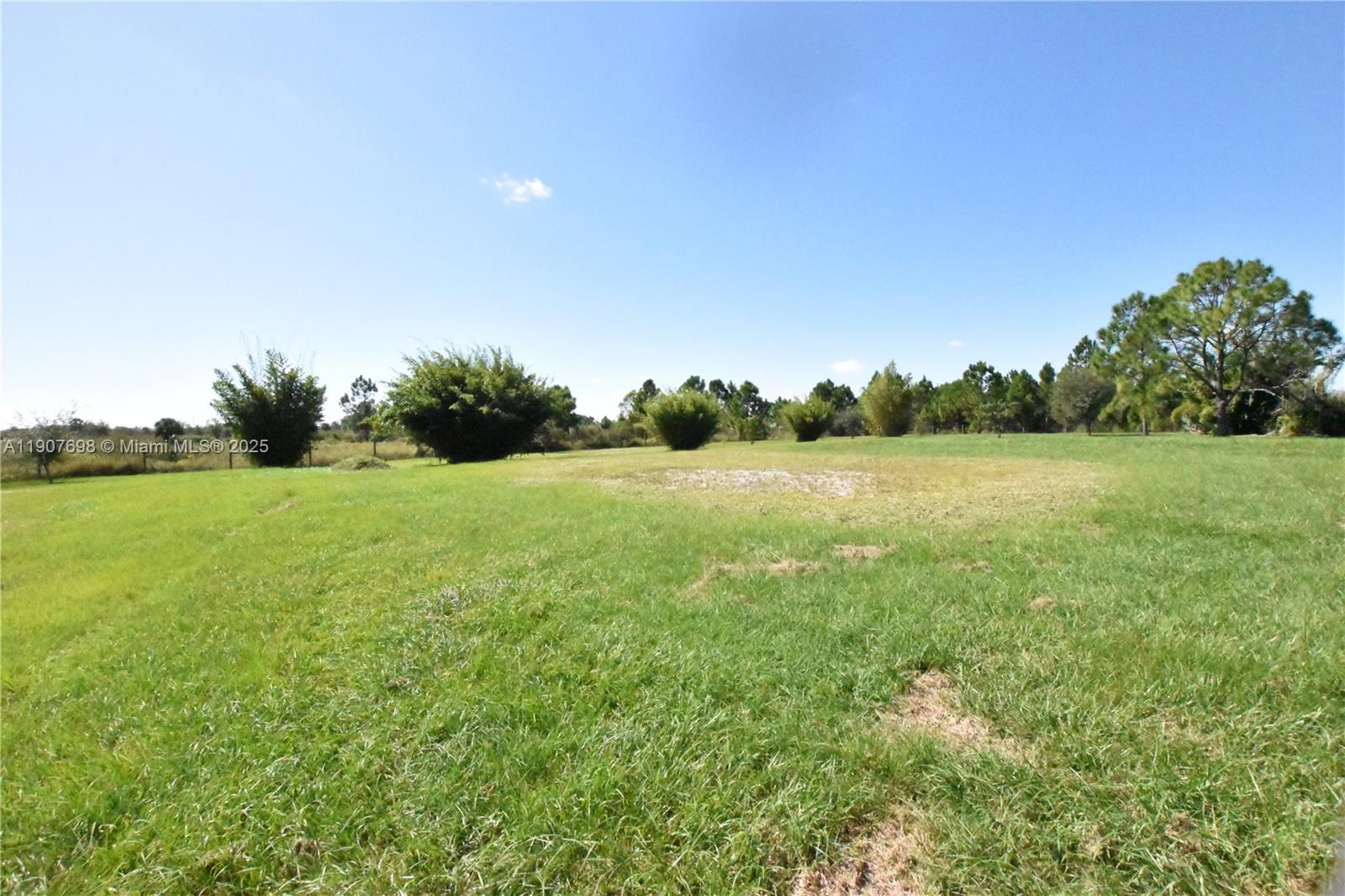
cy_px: 448
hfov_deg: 100.4
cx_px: 672
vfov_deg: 77.3
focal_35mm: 15
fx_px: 560
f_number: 14
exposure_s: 1/4000
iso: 16000
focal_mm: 10
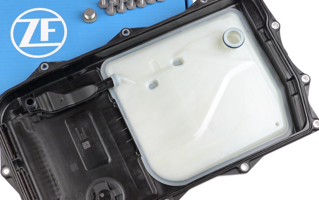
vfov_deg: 20.0
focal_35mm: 65
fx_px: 565
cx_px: 150
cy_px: 118
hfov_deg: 31.5
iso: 200
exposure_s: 1/60
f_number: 3.2
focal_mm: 8.7
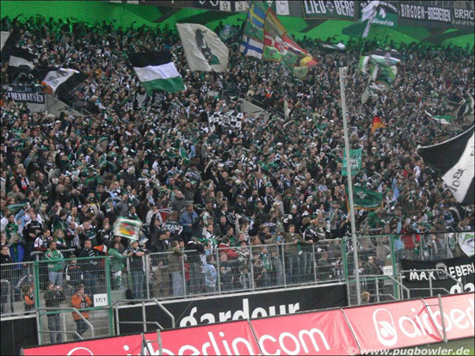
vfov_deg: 16.4
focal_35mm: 90
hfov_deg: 21.8
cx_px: 238
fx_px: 1235
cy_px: 178
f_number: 3.6
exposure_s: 1/80
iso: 400
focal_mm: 15
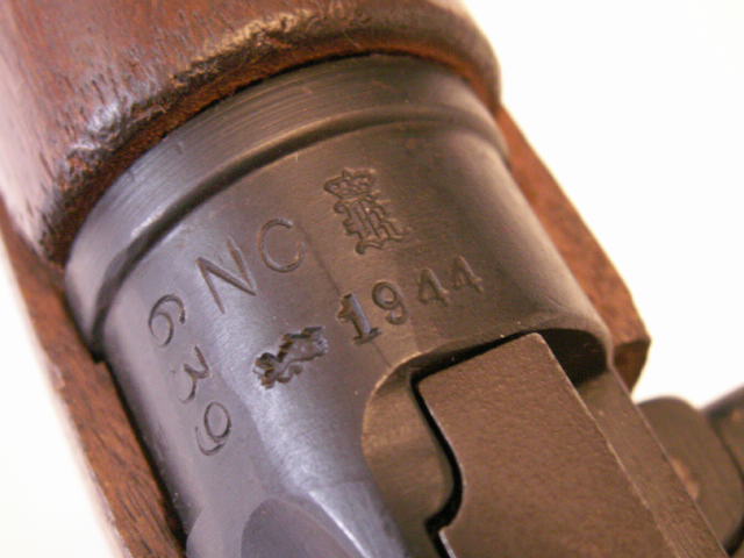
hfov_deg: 31.2
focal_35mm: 62
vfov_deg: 23.7
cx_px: 372
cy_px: 279
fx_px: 1333
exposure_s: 1/6
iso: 160
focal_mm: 10.28
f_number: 3.2
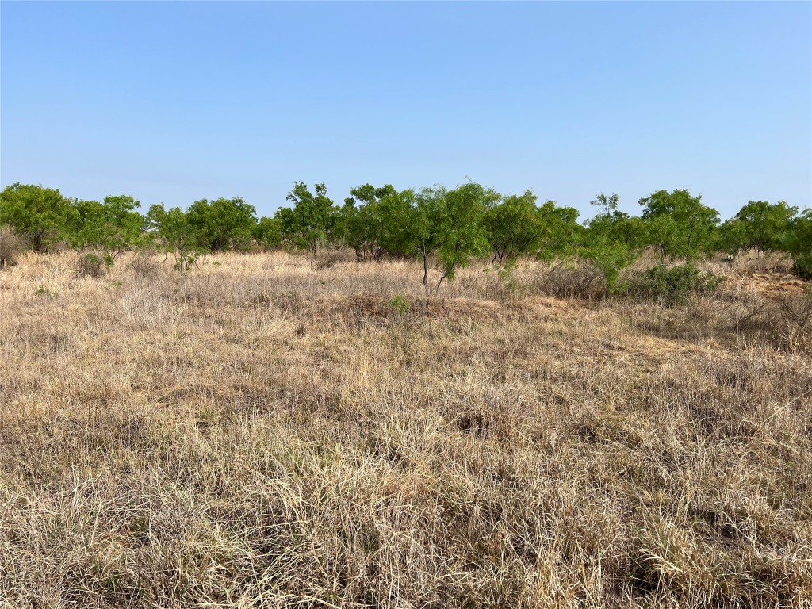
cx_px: 406
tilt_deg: -5.0
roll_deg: -0.3
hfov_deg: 67.3
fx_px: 610
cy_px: 304
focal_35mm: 26
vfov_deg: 53.1
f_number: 1.5
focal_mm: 5.7
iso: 50
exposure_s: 1/4630
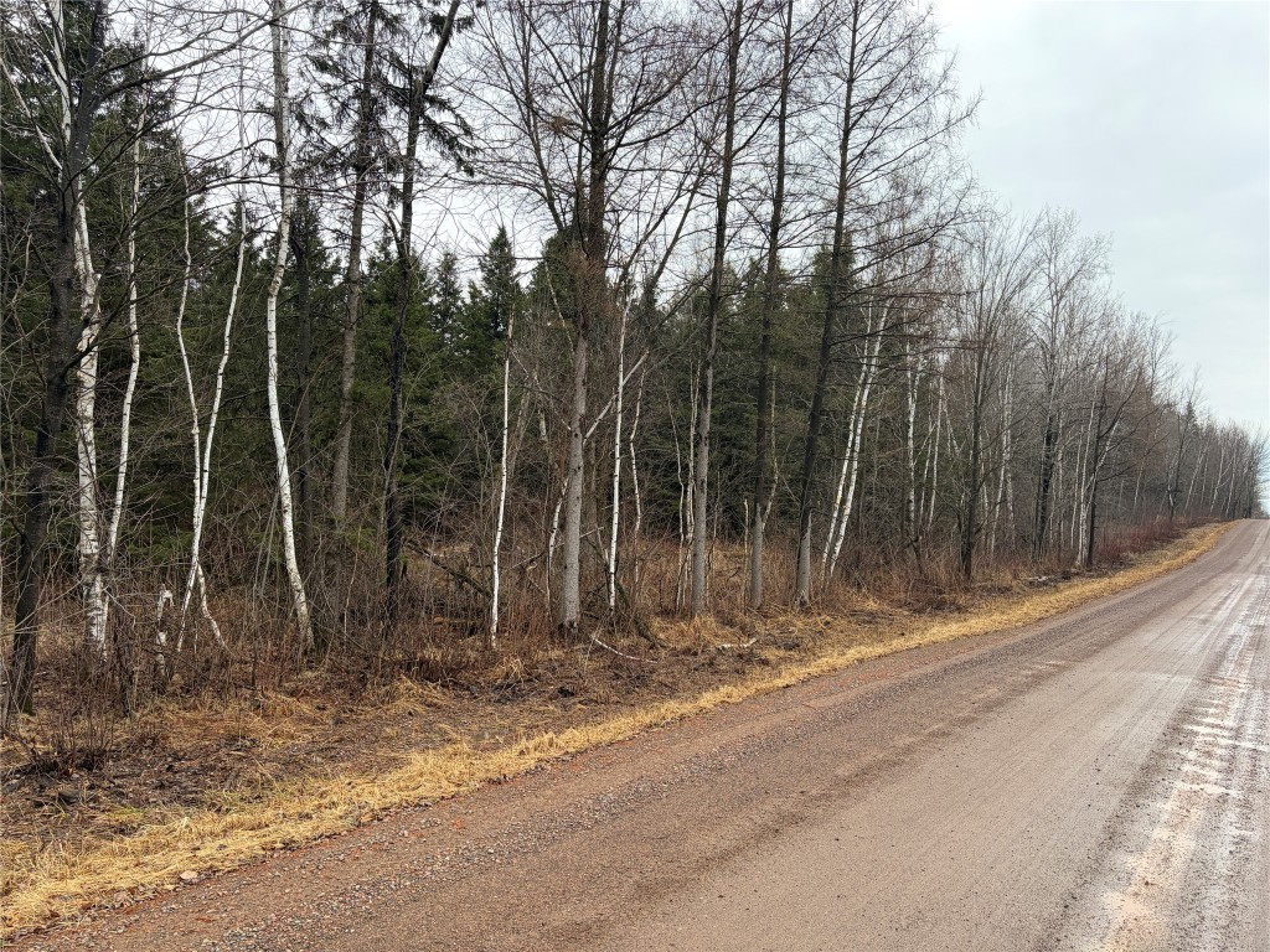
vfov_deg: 53.1
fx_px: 954
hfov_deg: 67.3
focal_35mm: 26
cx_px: 635
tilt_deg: +0.9
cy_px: 476
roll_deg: -1.0
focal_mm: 5.96
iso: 64
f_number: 1.6
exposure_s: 1/539
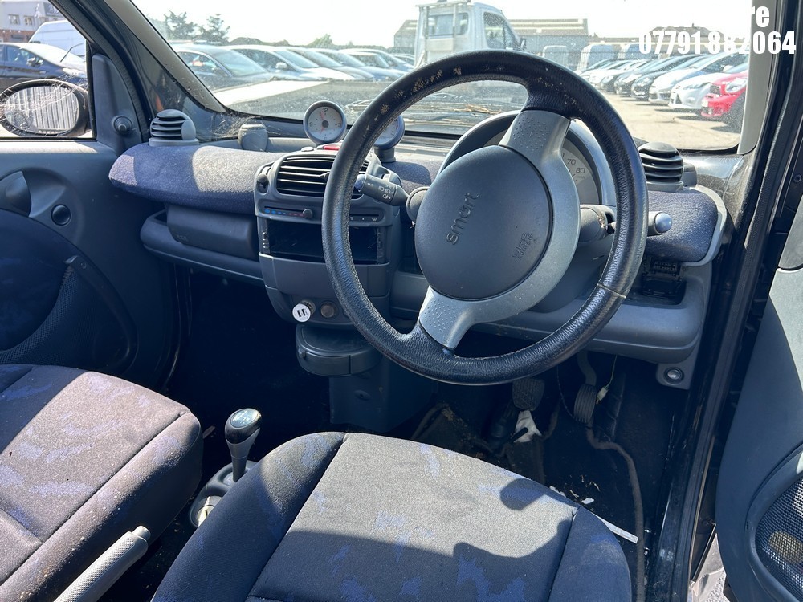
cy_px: 301
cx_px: 402
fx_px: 603
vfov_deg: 53.1
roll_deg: -2.6
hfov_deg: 67.3
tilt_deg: -23.3
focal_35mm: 26
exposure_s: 1/310
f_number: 1.5
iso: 50
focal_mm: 5.7
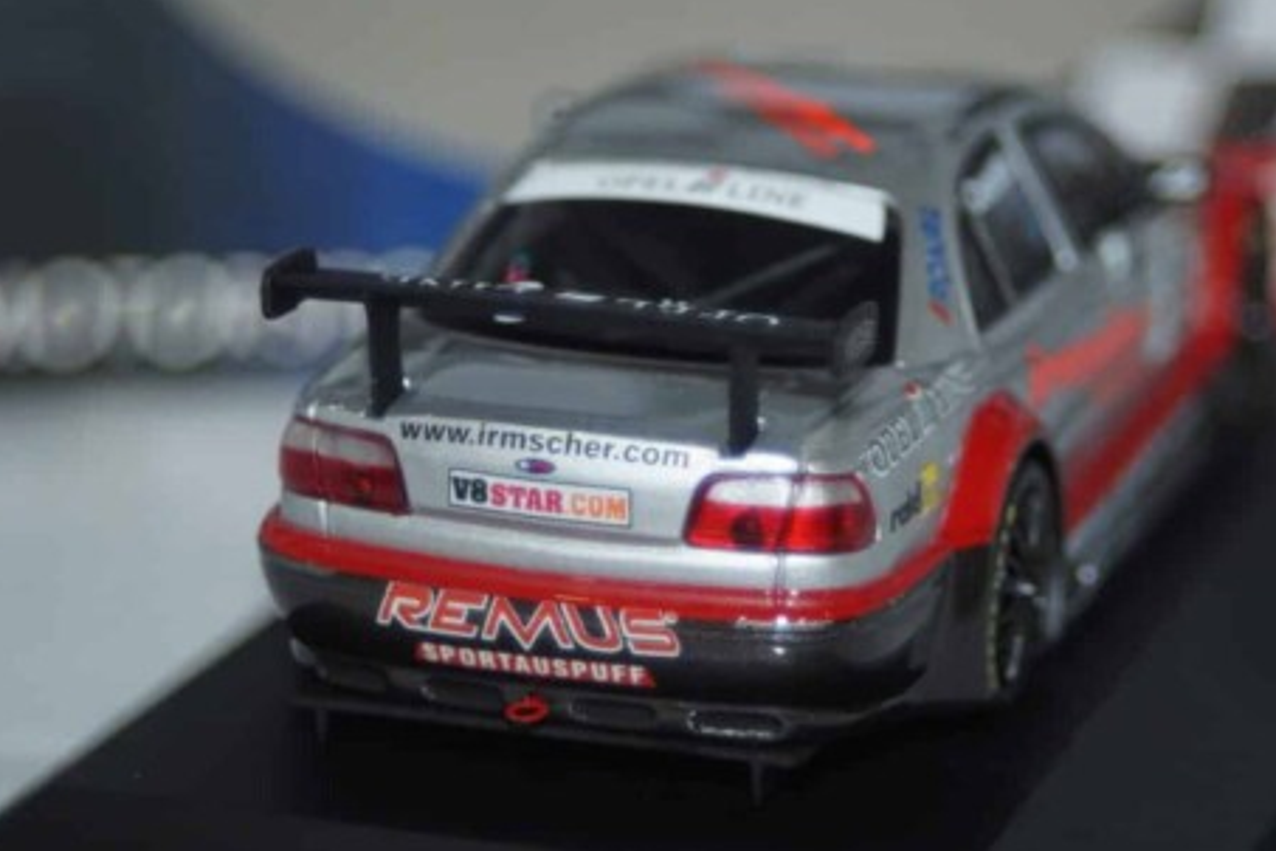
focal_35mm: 139
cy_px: 395
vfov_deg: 9.9
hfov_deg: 14.7
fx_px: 4926
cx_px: 780
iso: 200
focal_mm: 70
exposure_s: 1/60
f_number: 5.6
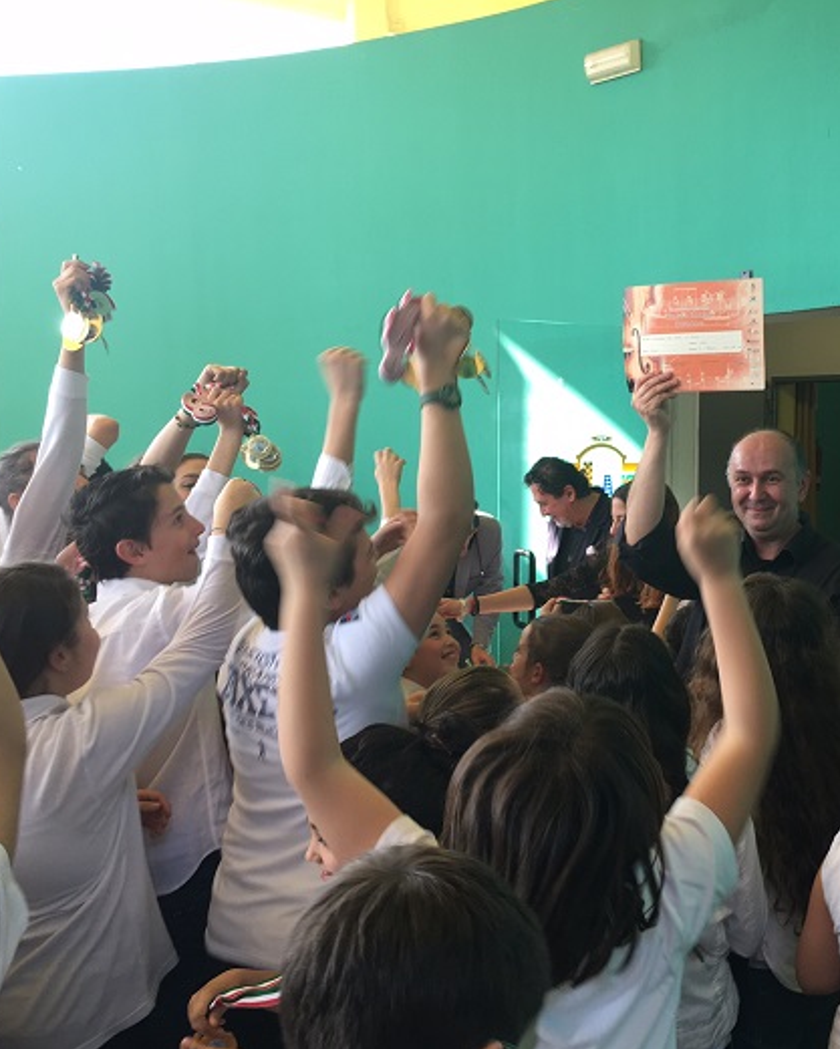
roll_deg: +0.1
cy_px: 524
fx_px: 1181
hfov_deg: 38.0
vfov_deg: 47.9
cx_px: 645
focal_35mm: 38
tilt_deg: -3.1
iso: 32
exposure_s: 1/100
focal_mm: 4.15
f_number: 2.2
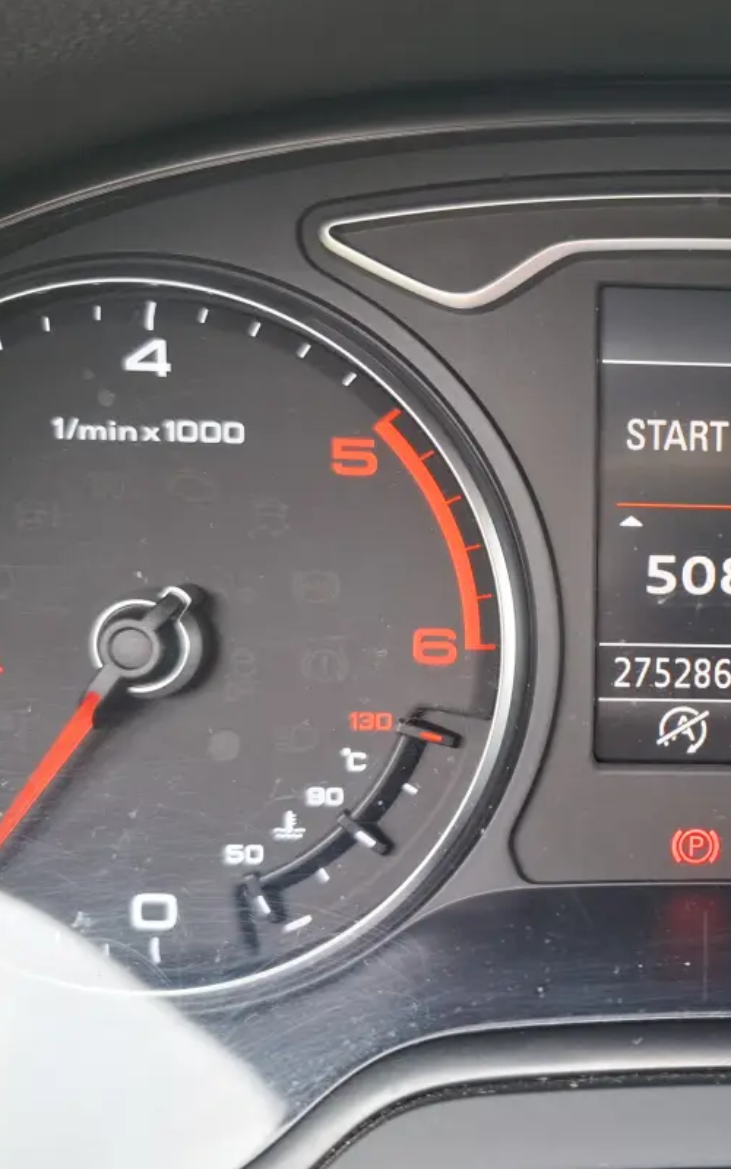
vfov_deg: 50.4
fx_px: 1243
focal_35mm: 39
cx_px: 734
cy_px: 621
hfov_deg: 30.4
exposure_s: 1/100
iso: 200
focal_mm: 5.54
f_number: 1.8
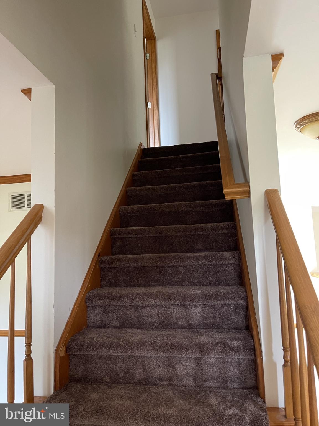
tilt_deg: +6.9
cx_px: 160
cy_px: 213
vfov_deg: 67.3
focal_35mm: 26
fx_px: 319
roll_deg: +1.9
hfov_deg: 53.1
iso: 320
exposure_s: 1/60
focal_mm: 5.1
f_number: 1.6
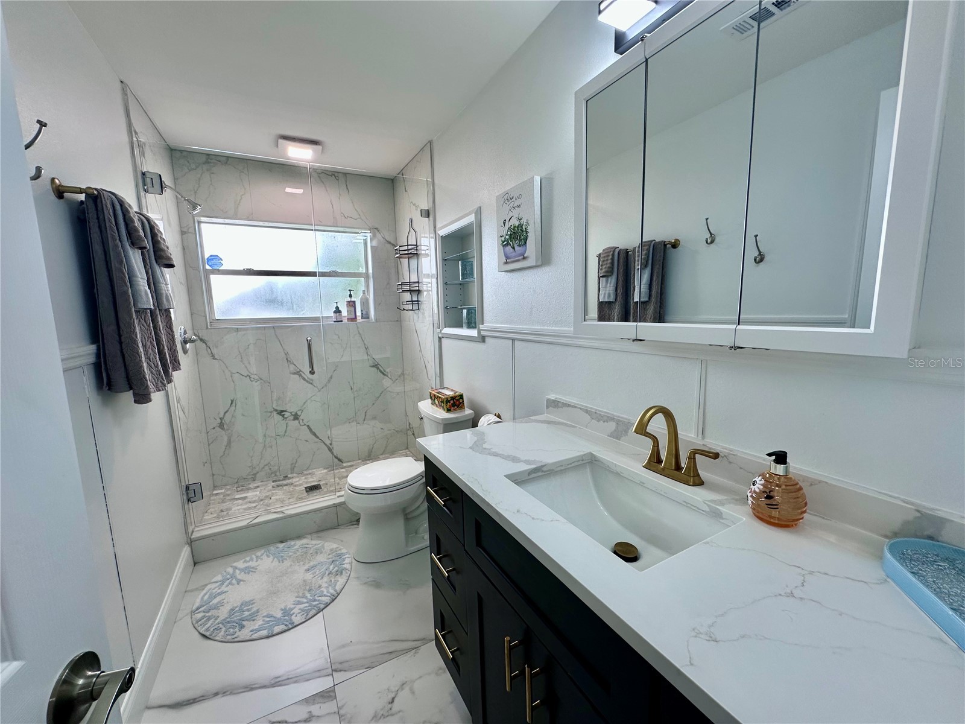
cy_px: 362
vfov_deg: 85.7
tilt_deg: -7.6
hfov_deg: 102.1
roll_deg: +1.3
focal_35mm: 14
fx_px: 390
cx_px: 482
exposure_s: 1/120
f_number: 2.2
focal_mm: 2.22
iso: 80
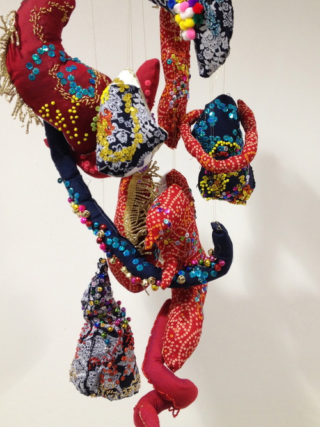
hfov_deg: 34.3
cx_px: 166
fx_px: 518
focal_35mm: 42
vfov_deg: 44.6
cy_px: 176
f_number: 2.4
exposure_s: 1/20
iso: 125
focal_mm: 4.28
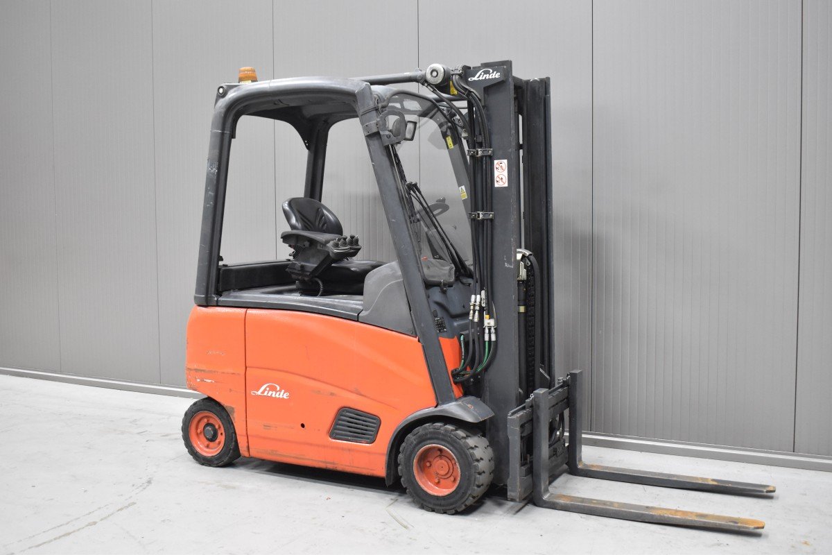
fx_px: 832
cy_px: 278
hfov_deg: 53.1
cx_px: 416
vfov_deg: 36.9
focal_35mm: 36
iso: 1600
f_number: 4.5
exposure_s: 1/30
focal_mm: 24
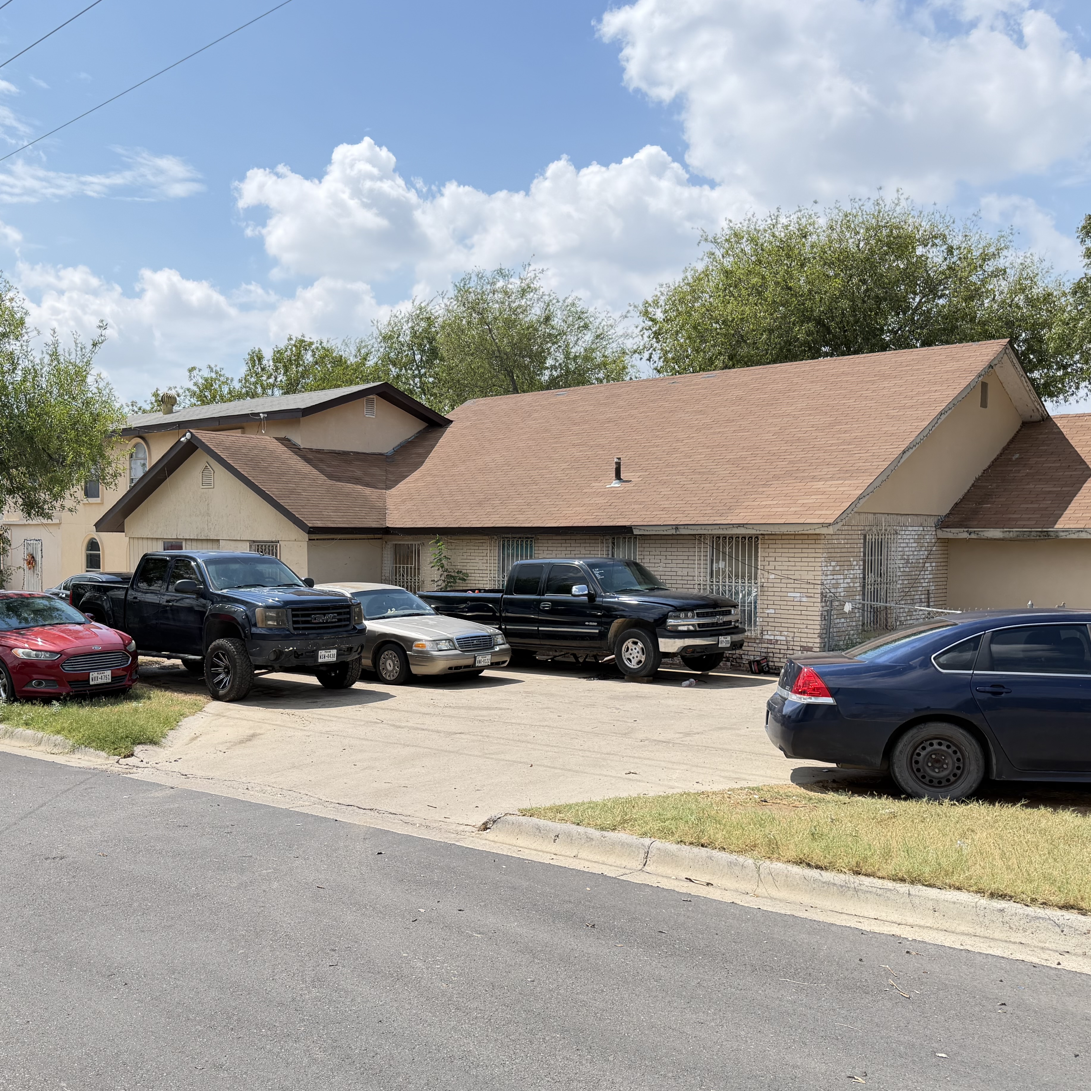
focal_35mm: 33
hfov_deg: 49.1
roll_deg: -0.6
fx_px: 1177
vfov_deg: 49.7
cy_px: 598
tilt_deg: -2.5
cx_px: 383
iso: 100
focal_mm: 6.76
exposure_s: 1/3584
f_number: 1.78
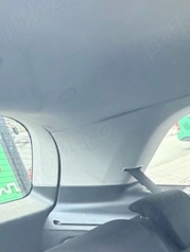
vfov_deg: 28.8
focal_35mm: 47
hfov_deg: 26.1
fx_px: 343
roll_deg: +0.6
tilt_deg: -39.1
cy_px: 362
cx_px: 252
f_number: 2.2
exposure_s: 1/84
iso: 320
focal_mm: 2.22
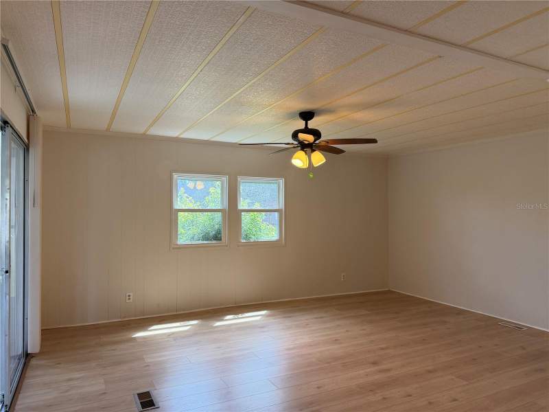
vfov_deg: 56.8
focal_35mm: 24
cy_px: 206
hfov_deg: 71.6
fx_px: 381
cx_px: 274
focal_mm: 6.76
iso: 160
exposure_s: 1/220
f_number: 1.78
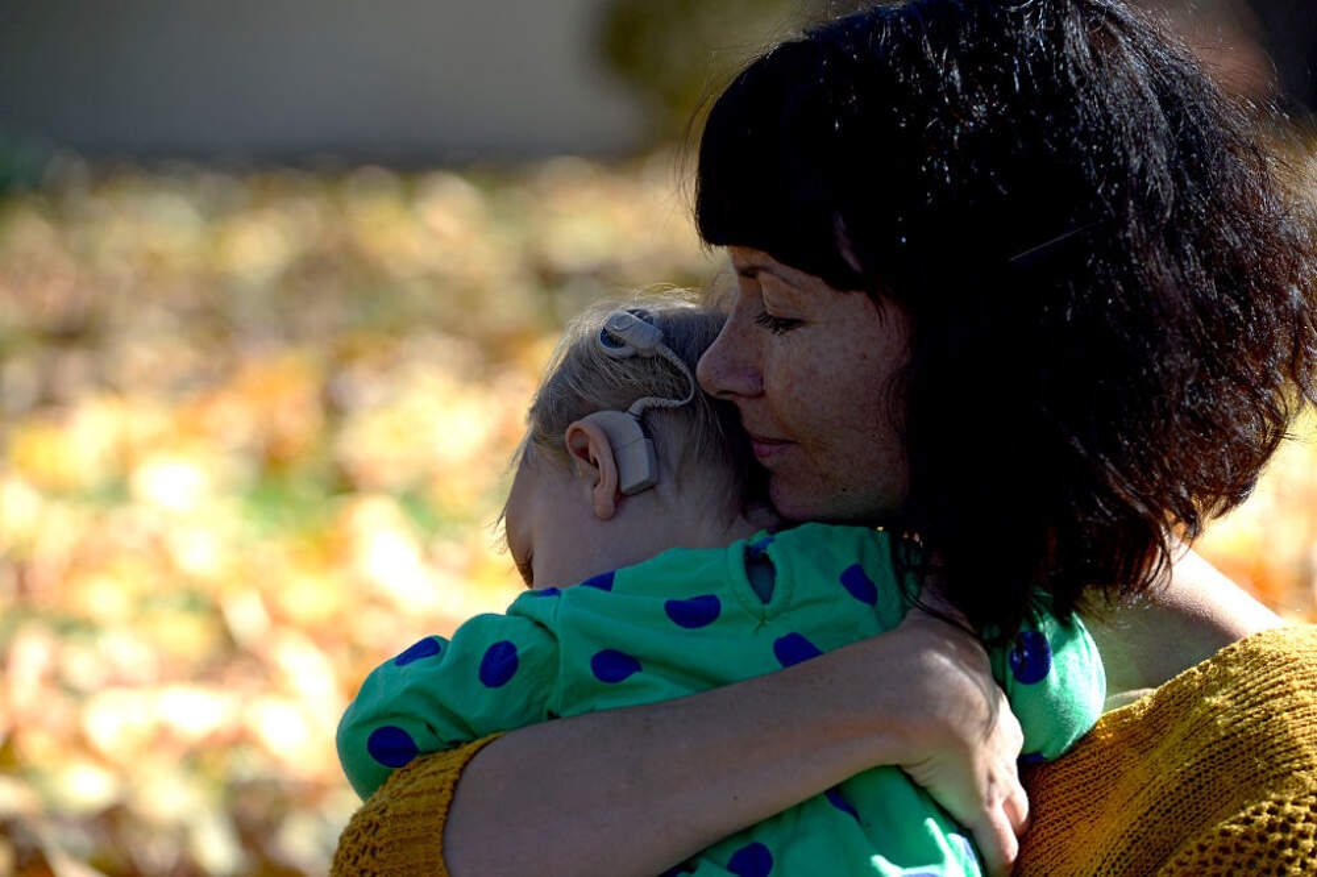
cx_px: 658
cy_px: 438
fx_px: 7314
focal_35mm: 200
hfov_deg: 10.3
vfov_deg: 6.9
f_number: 6.3
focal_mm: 200
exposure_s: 1/500
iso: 400
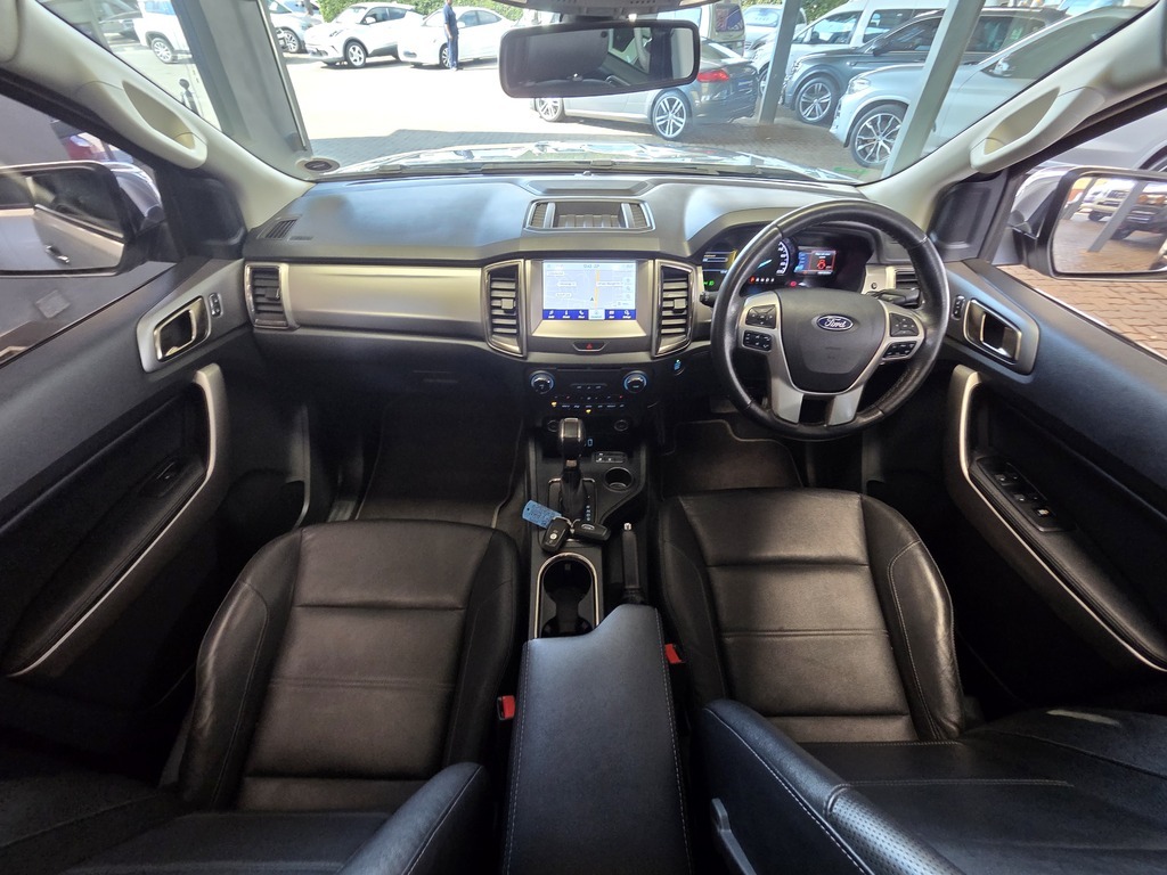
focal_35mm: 13
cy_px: 438
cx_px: 584
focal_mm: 2.2
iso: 320
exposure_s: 1/50
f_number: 2.2
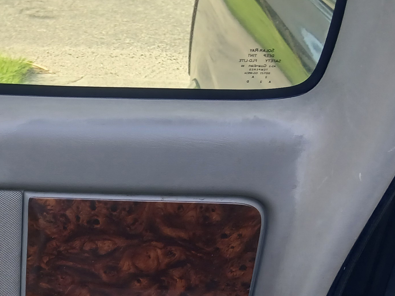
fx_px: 878
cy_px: 352
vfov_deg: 18.2
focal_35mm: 77
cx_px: 10
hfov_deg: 24.3
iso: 50
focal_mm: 3.98
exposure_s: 1/60
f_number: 1.8
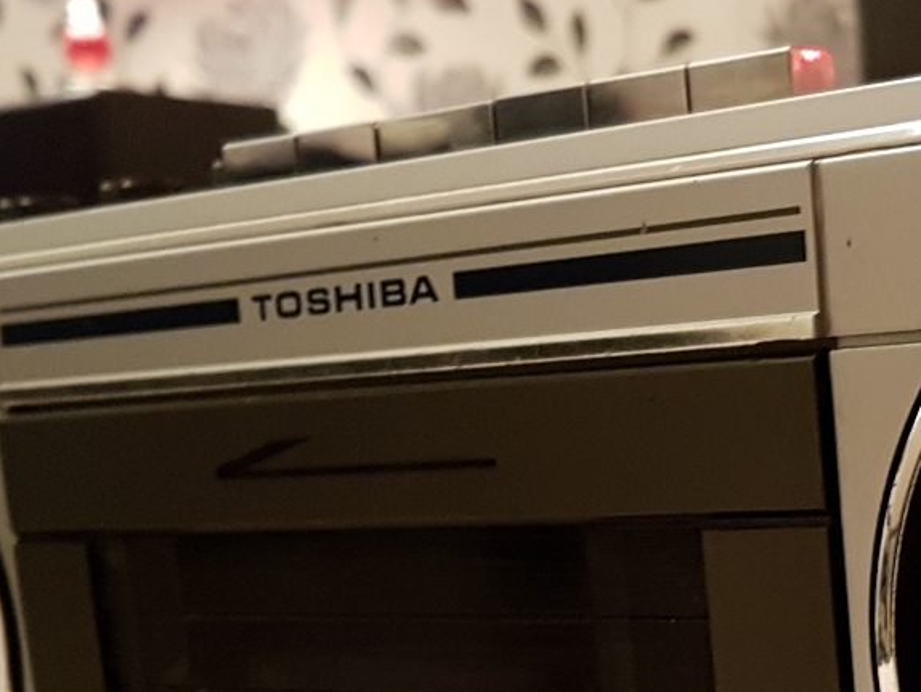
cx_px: 753
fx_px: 1943
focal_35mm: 73
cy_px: 607
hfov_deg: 26.1
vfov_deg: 19.8
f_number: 1.7
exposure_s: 1/11
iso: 250
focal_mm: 4.2
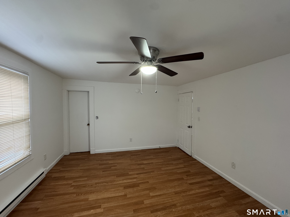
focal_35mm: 14
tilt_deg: -1.3
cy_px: 108
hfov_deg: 102.1
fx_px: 117
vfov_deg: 85.7
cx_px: 145
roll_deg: +0.2
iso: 250
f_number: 2.2
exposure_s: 1/60
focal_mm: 2.22
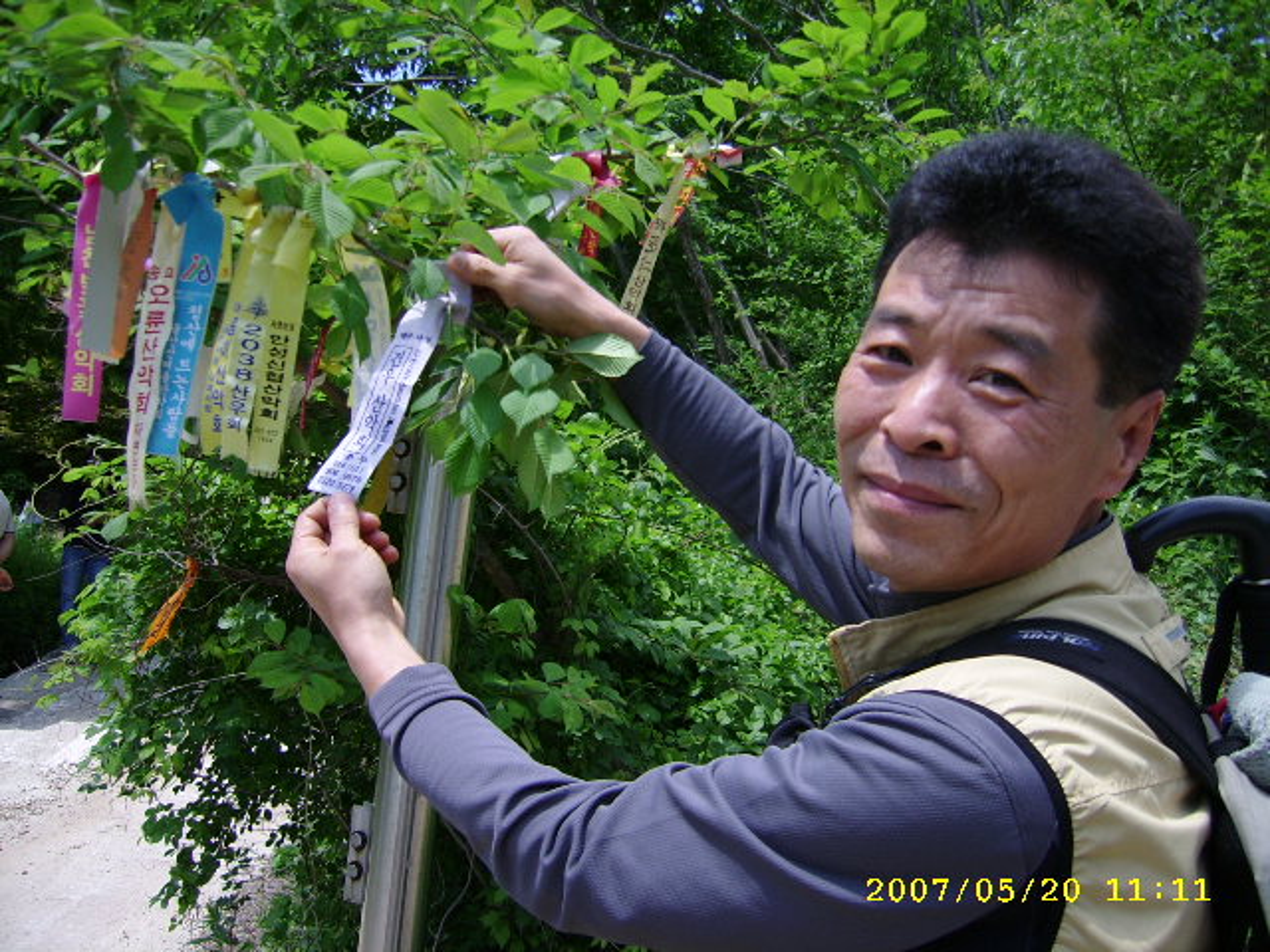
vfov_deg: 40.7
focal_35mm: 35
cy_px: 476
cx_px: 635
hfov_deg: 52.6
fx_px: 1284
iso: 50
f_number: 2.8
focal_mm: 5.95
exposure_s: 1/458
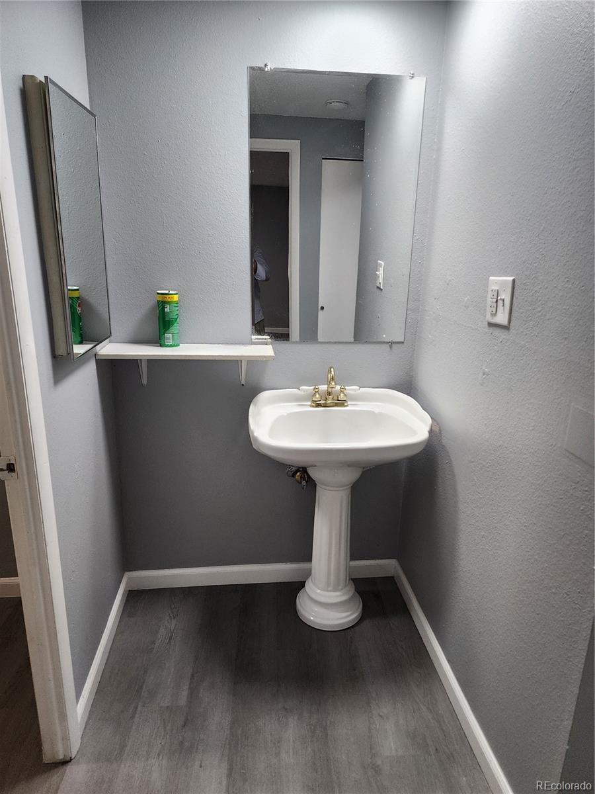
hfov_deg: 58.9
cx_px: 298
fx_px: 527
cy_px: 397
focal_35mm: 23
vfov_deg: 73.9
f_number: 1.8
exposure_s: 1/120
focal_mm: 6.4
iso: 160
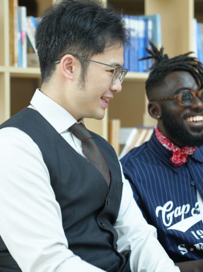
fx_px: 861
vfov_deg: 17.9
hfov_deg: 13.4
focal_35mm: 110
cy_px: 125
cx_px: 162
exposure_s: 1/125
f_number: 2.8
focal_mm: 68
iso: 640
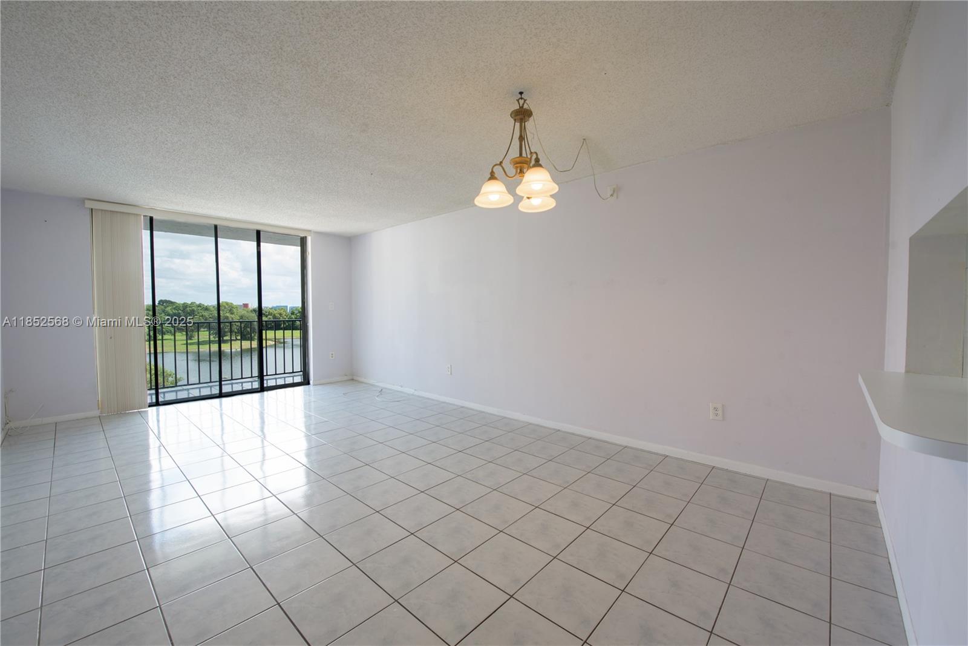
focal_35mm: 14
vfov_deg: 81.2
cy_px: 323
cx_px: 484
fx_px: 376
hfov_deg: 104.2
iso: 400
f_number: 8
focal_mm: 14
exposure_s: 1/100
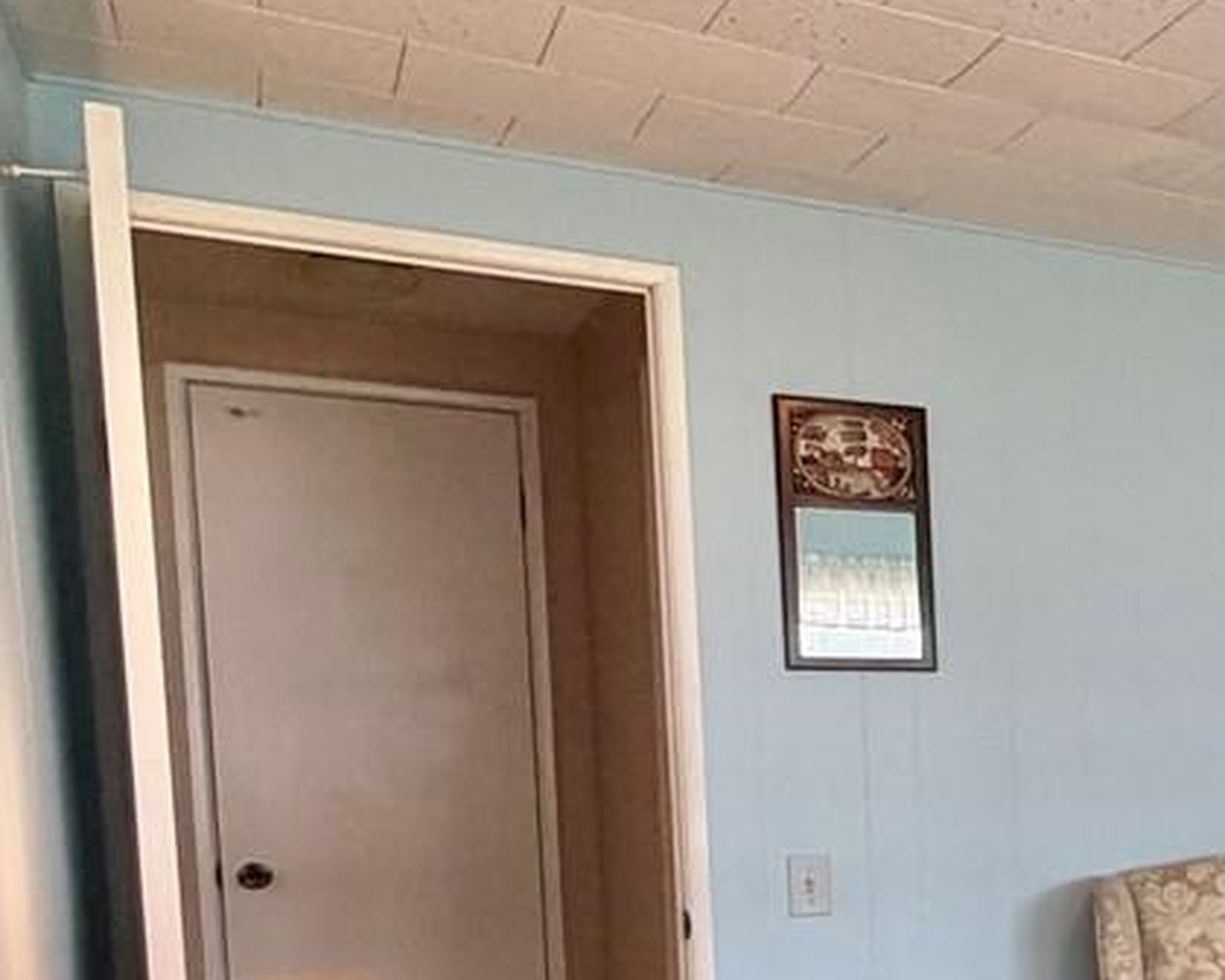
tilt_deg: -4.4
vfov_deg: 28.1
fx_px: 1885
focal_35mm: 52
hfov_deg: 26.2
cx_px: 1840
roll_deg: -0.4
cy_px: 869
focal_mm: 2.22
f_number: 2.2
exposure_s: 1/120
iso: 125
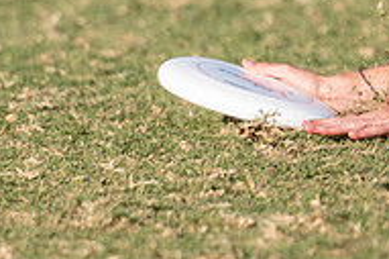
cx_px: 552
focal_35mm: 913
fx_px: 9857
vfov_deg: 1.5
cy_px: 40
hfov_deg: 2.3
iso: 100
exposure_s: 1/1600
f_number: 2.8
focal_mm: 200
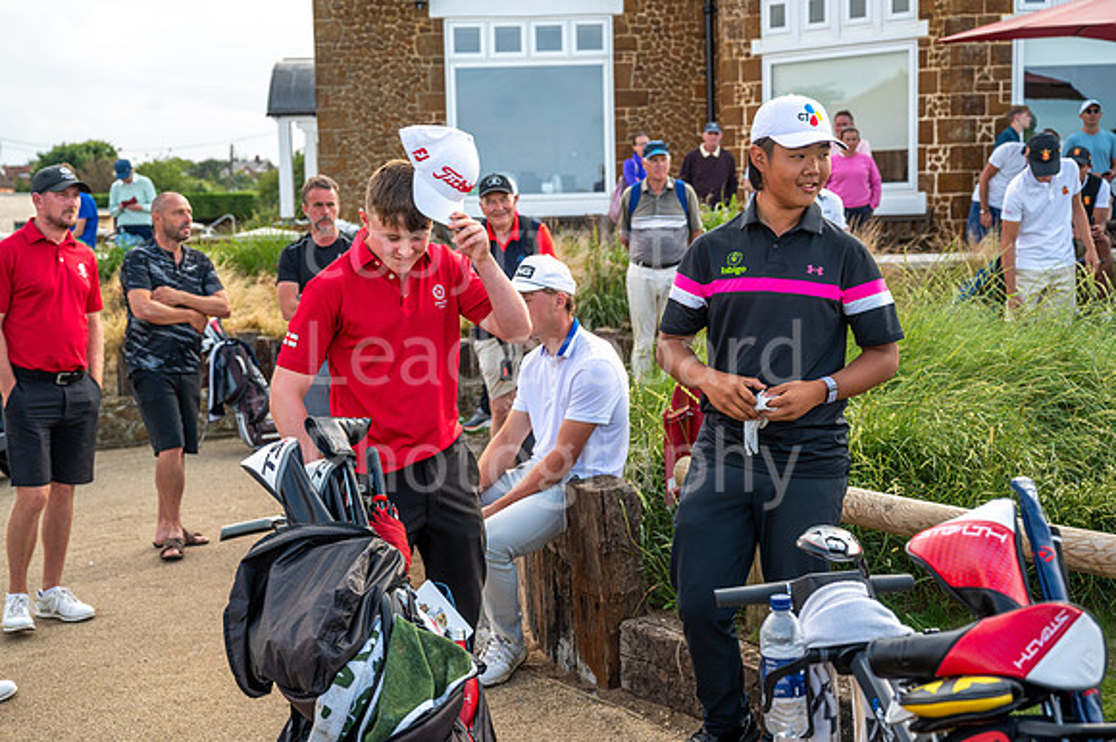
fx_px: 1456
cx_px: 558
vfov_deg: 28.6
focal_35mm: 47
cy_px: 371
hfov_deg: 41.9
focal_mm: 47
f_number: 4.5
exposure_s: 1/200
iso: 100
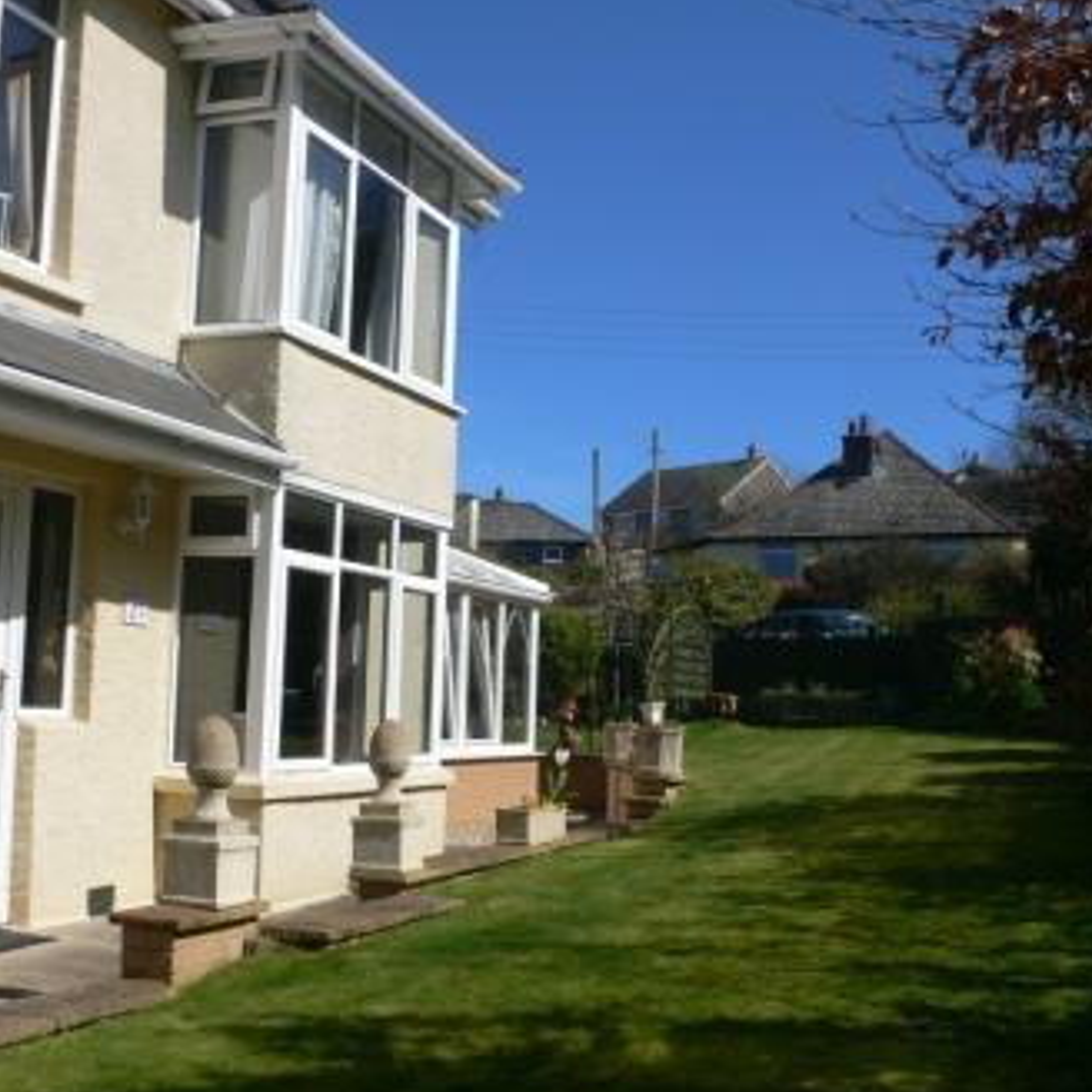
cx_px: 526
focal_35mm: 41
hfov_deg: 40.9
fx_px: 1463
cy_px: 549
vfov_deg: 40.9
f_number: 5.6
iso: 80
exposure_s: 1/400
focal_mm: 6.3
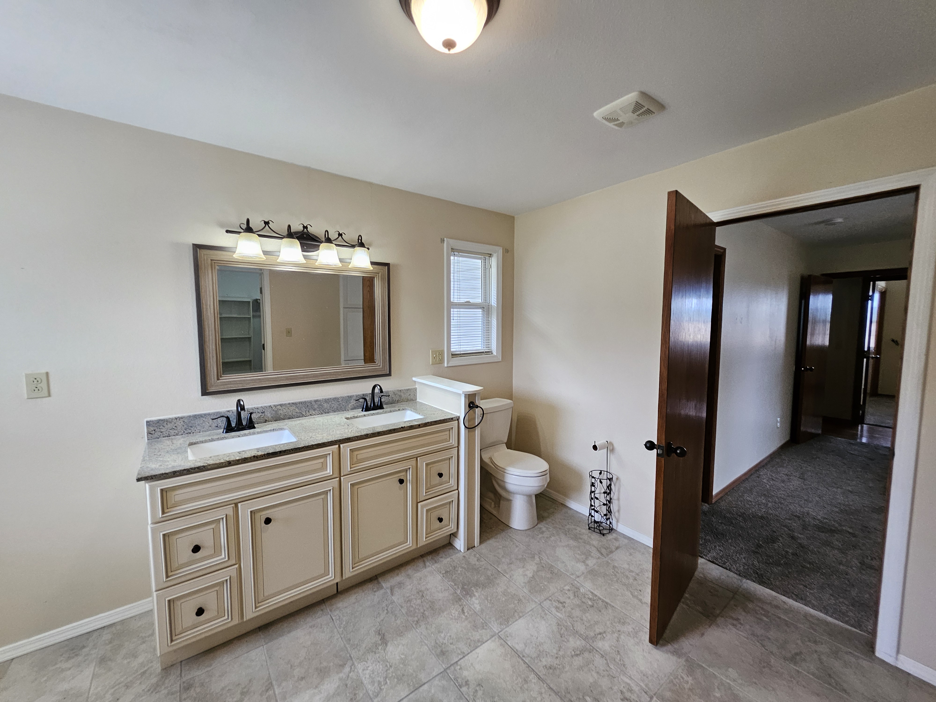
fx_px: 352
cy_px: 351
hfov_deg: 106.2
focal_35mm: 13
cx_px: 468
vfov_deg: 89.9
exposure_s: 1/60
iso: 100
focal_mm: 1.74
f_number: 2.2
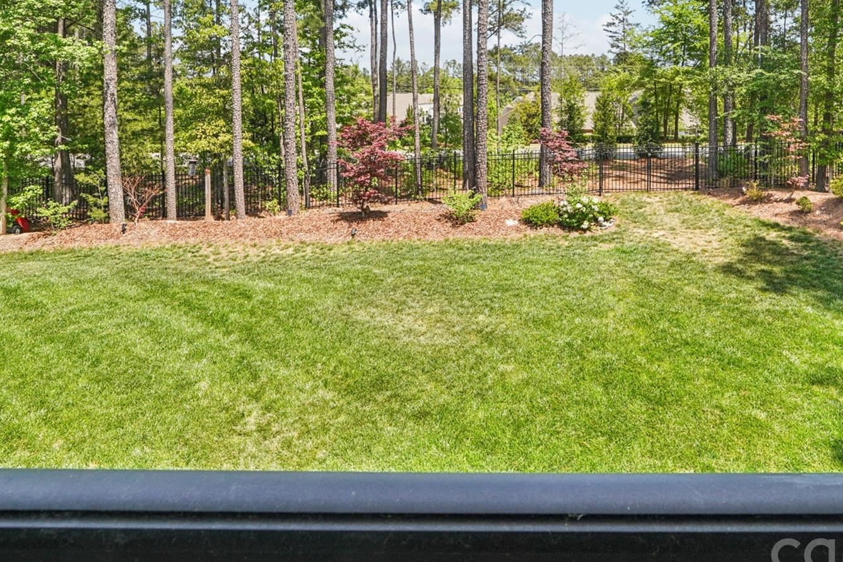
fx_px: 538
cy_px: 172
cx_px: 505
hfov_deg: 75.3
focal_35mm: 23
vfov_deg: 53.6
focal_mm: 10
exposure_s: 1/60
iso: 100
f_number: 8
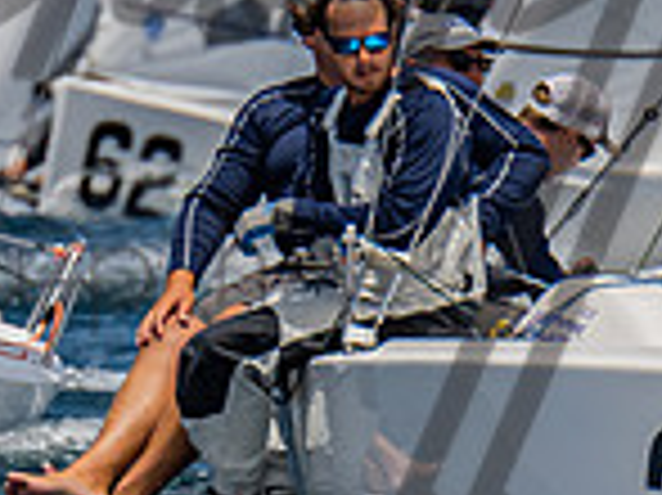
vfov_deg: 0.7
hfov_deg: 0.9
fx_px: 43567
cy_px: 193
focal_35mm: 2280
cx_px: -168
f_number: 6.3
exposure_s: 1/2500
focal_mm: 390
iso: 400
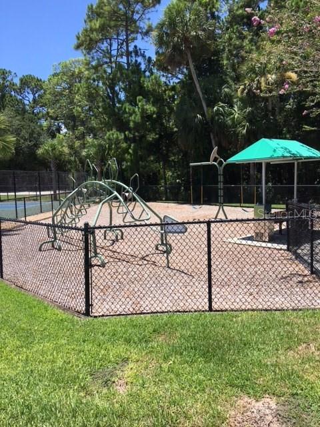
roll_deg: +1.5
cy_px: 214
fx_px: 357
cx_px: 160
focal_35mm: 29
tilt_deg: -4.4
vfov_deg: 61.7
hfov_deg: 48.2
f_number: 2.2
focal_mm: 4.15
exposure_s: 1/1131
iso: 25
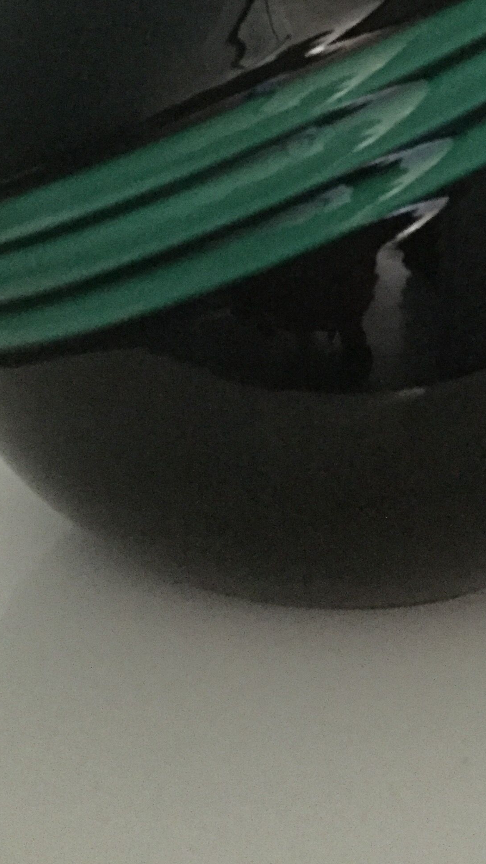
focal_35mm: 57
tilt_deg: -8.8
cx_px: 328
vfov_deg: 35.2
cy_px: 149
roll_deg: -1.3
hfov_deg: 21.0
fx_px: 1306
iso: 800
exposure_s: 1/17
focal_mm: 3.3
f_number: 2.4
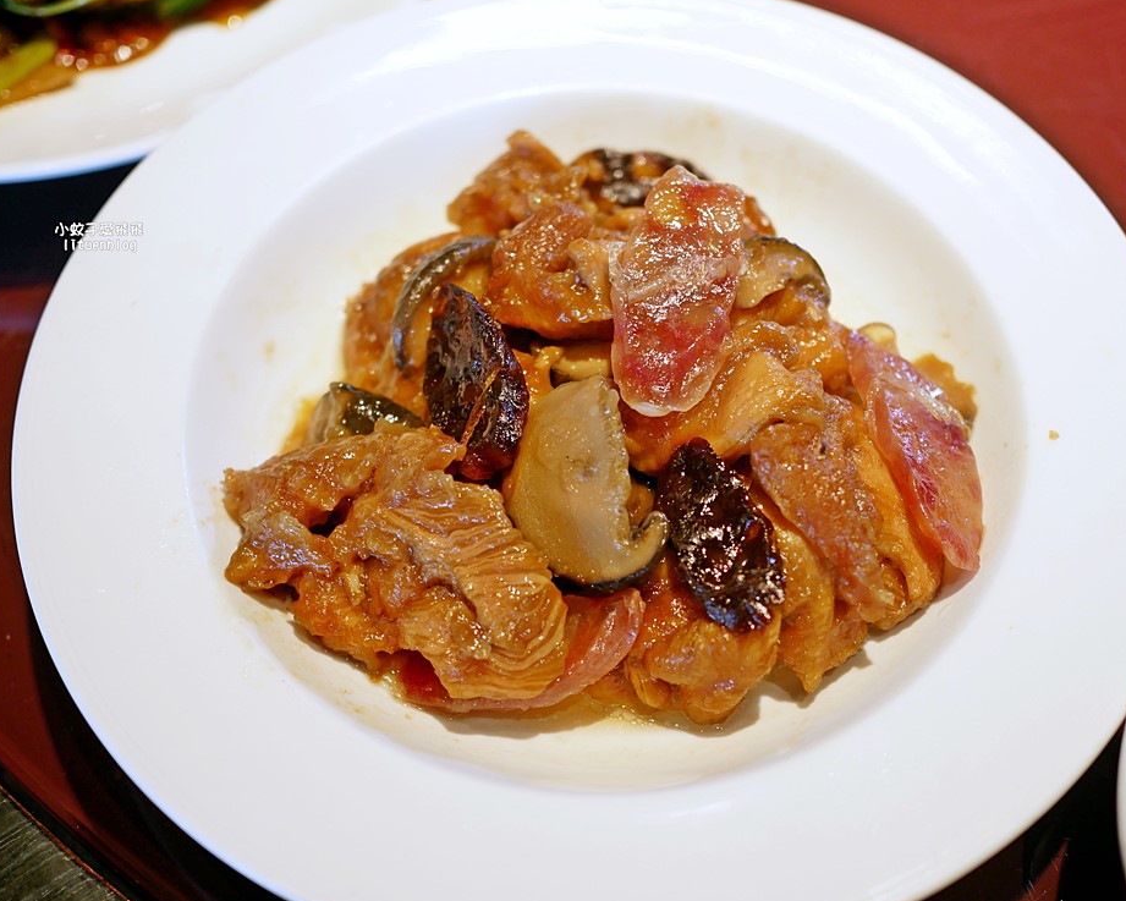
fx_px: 1766
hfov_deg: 35.3
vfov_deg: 28.6
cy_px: 449
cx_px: 594
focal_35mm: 53
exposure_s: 1/125
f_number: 2
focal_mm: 25
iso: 200
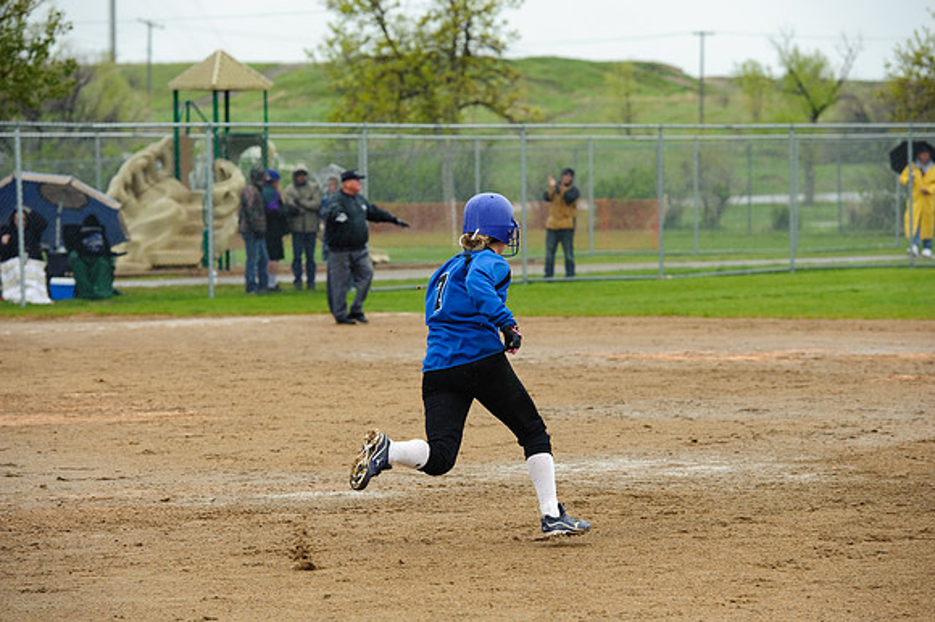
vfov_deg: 8.8
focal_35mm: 155
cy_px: 311
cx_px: 468
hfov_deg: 13.3
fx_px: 4023
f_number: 5.6
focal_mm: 155
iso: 400
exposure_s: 1/750
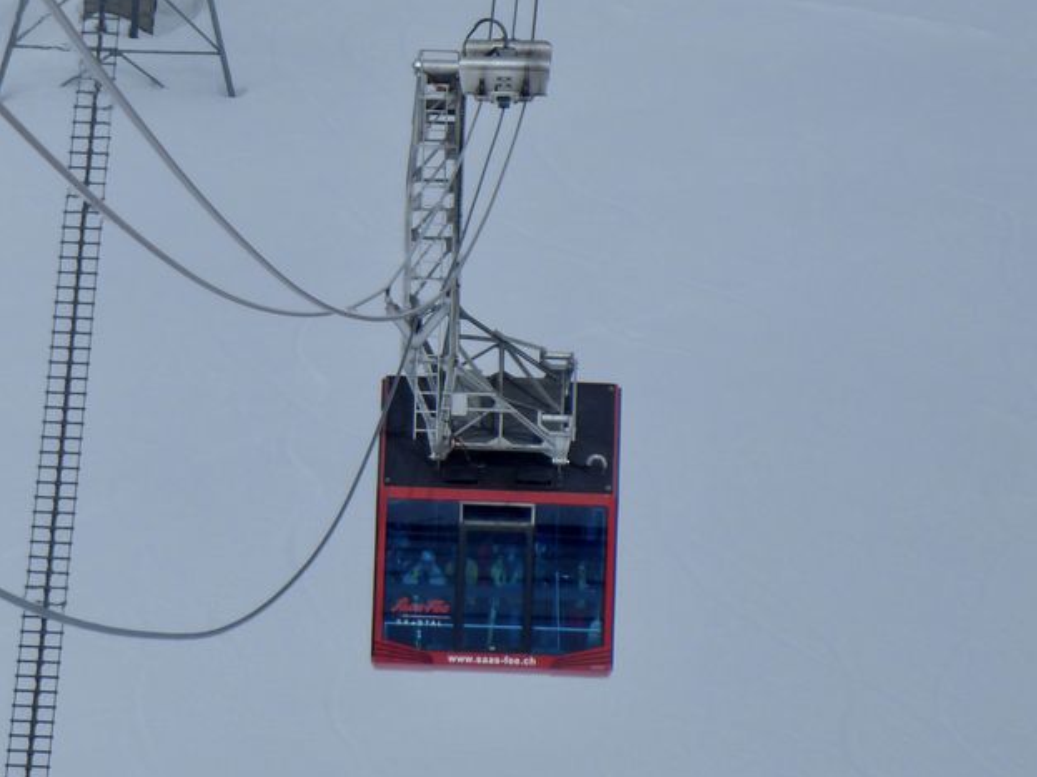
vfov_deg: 1.3
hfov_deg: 1.7
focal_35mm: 1156
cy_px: 307
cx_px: 454
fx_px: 34624
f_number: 6.4
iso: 80
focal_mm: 129
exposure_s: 1/1600
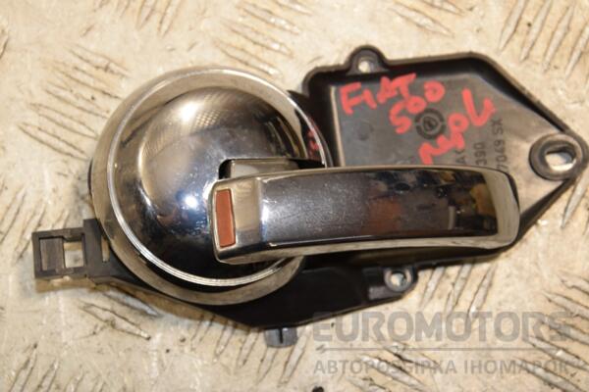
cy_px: 196
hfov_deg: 19.5
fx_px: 1718
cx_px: 294
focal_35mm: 105
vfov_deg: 13.0
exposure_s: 1/200
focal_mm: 70
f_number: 9
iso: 800
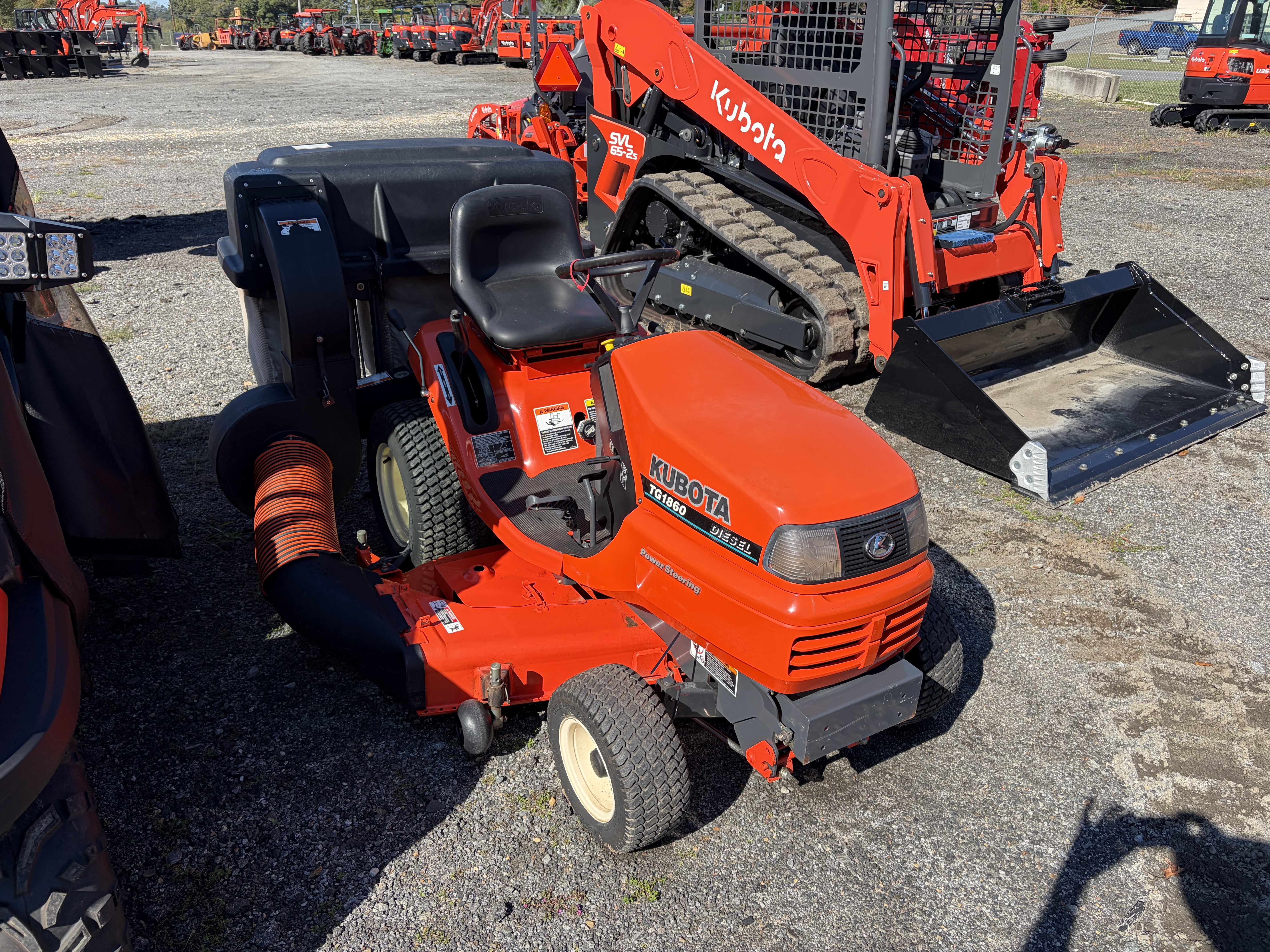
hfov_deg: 67.3
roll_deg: +0.3
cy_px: 476
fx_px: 954
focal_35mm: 26
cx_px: 635
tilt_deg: -23.2
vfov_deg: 53.1
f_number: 1.6
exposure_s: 1/2208
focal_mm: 5.96
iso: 50
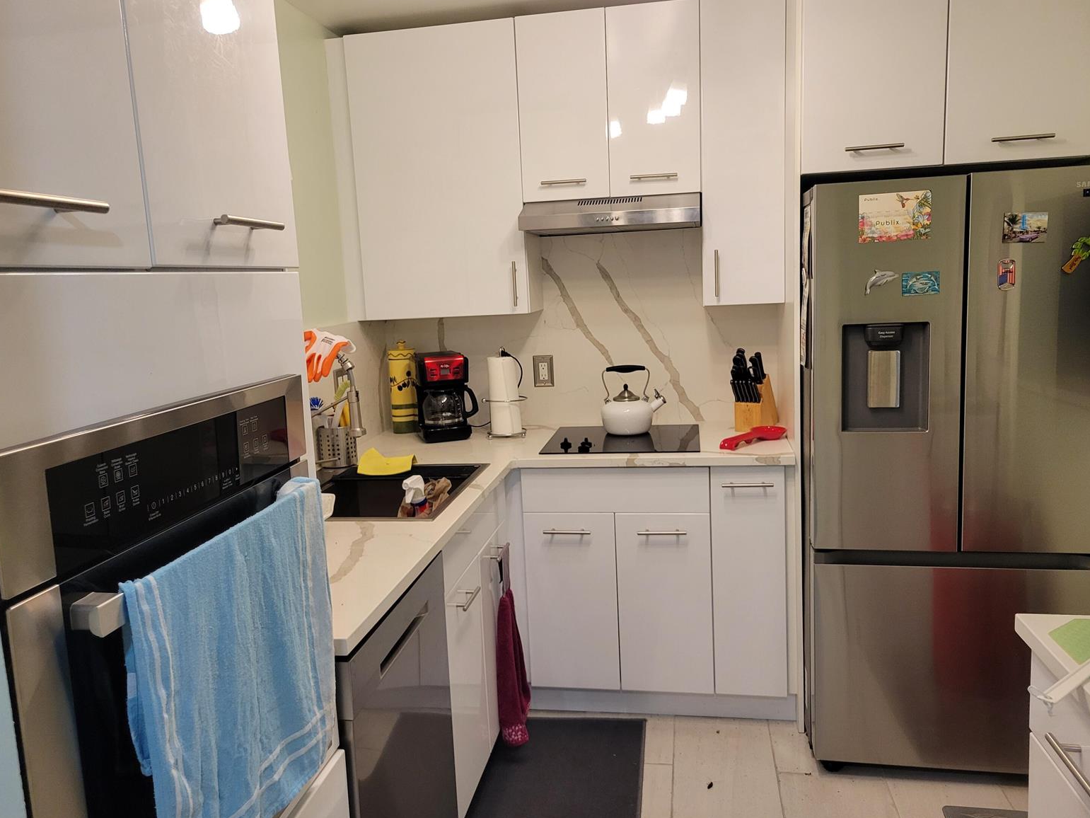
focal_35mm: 27
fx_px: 850
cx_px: 538
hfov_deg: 65.3
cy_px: 402
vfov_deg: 51.4
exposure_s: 1/120
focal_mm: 5.4
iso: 250
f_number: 1.8
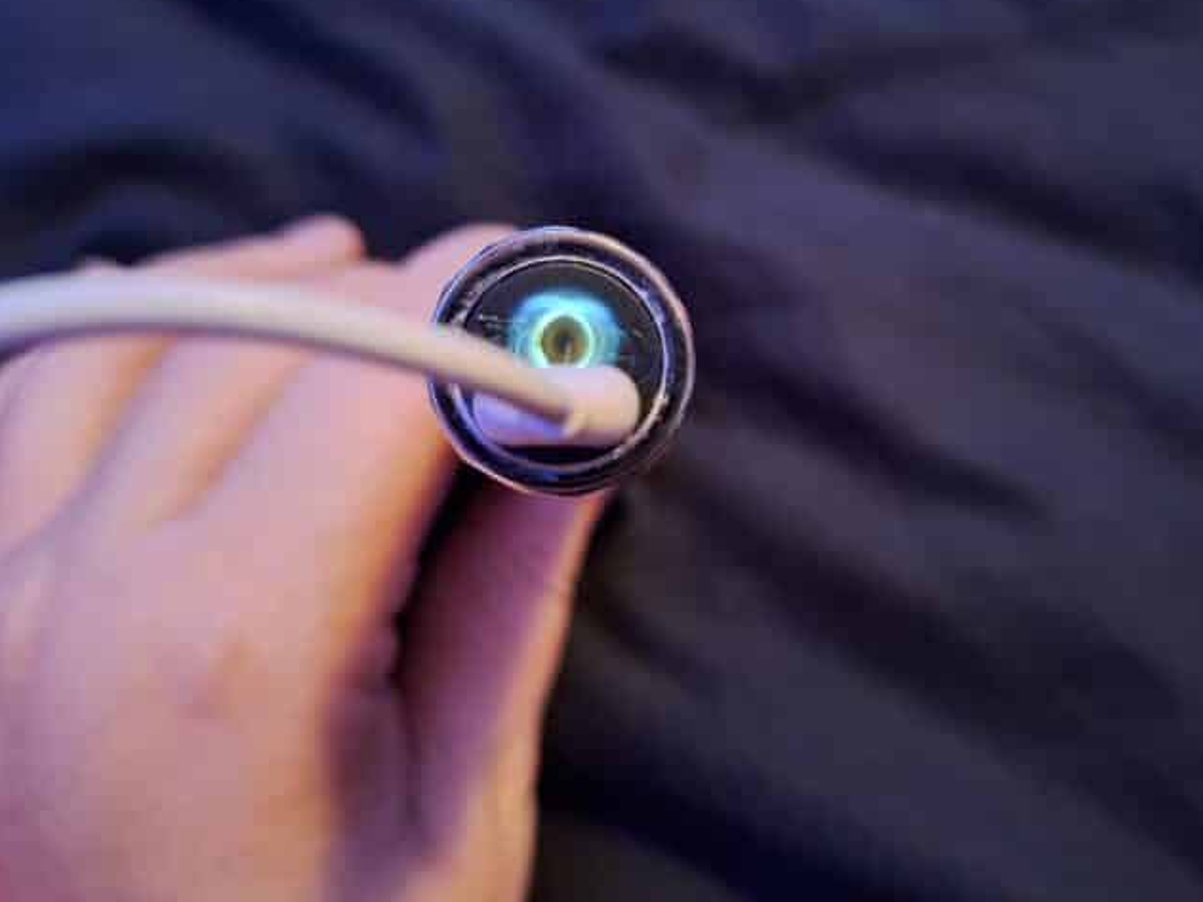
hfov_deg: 63.1
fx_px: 973
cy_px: 368
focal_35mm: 28
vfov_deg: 49.5
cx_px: 696
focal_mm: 5.54
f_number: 1.8
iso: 1000
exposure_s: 1/20
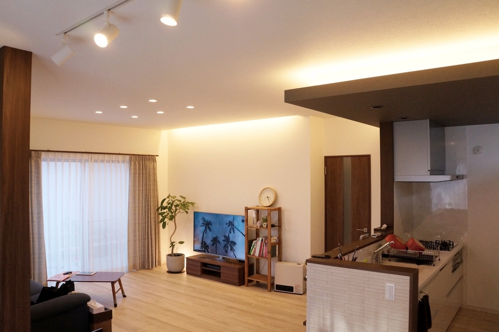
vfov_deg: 47.9
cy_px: 166
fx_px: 374
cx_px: 250
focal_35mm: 27
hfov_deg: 67.4
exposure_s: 1/250
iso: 1600
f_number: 5.6
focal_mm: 18
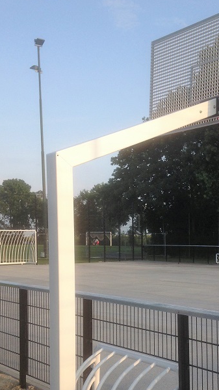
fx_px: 495
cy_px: 251
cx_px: 162
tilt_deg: +1.0
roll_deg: -1.0
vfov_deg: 42.5
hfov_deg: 24.7
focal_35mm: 48
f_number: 2.4
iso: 50
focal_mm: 4.12
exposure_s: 1/583
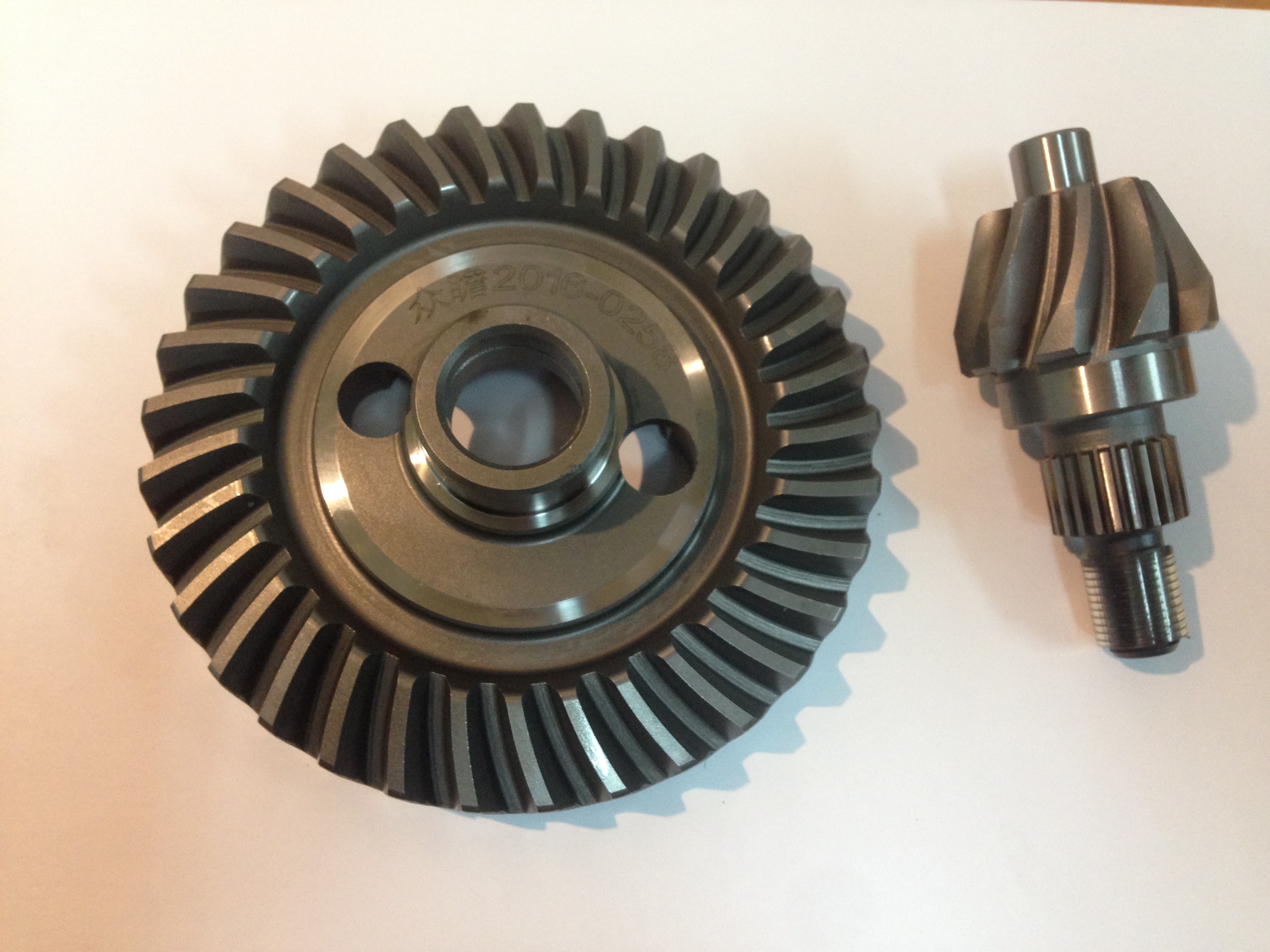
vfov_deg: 42.9
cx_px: 635
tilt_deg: -75.2
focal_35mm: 33
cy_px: 476
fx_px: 1211
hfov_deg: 55.4
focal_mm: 4.12
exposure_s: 1/20
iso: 200
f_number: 2.4
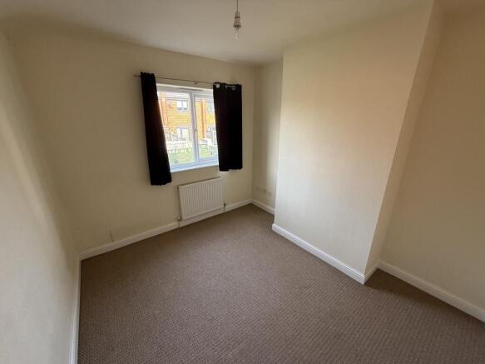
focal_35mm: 14
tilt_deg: -18.0
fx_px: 196
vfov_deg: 85.7
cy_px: 182
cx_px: 242
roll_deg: -0.5
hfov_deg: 102.1
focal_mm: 2.22
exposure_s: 1/99
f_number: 2.2
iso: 200
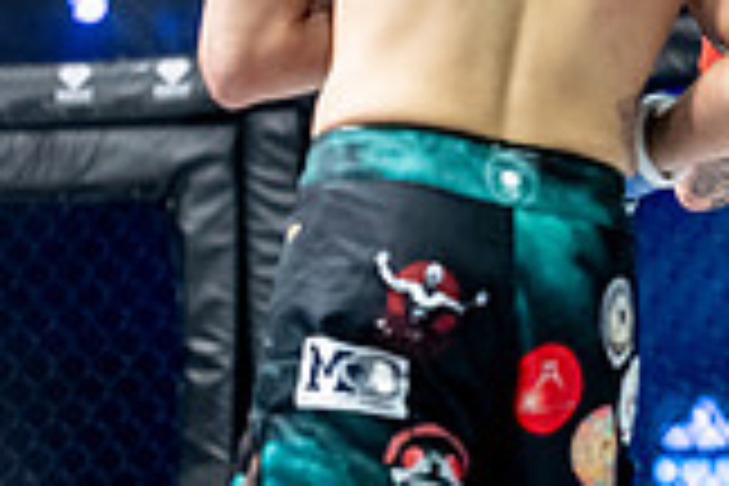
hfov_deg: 9.2
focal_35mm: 222
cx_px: 824
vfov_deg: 6.2
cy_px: 358
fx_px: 4495
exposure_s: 1/1000
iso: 3200
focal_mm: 62
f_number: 2
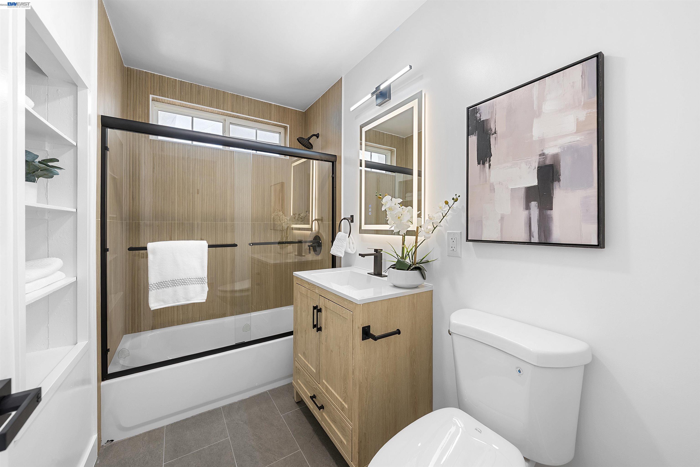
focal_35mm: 13
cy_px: 234
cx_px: 350
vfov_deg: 85.5
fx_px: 253
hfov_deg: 108.3
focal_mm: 13
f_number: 8
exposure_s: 1/2.5
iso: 160
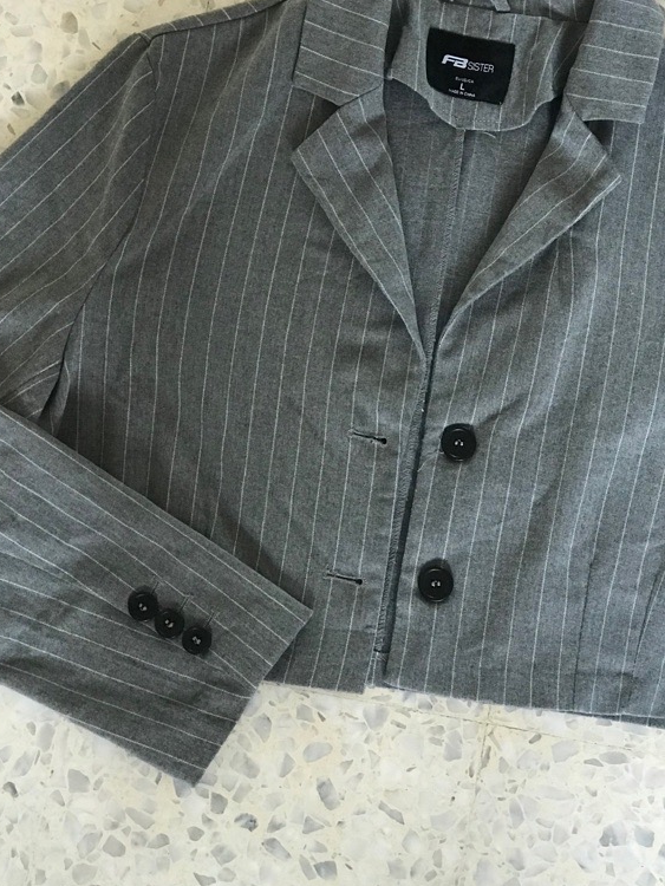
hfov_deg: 19.4
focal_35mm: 76
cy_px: 364
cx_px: 428
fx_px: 1946
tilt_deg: -81.3
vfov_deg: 25.6
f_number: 2.8
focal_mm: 6.6
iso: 160
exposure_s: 1/60
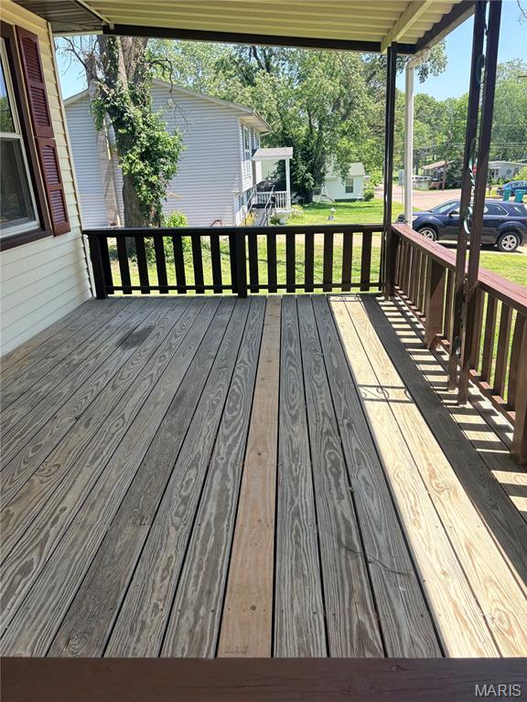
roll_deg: +2.8
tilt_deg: -20.0
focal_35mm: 26
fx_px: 528
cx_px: 264
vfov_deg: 67.3
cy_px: 351
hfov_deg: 53.1
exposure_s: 1/987
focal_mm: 5.96
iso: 50
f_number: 1.6
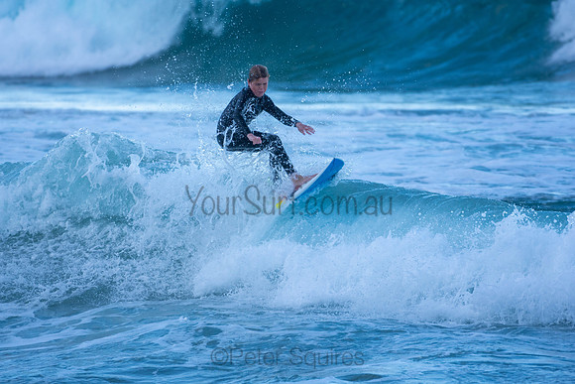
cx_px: 288
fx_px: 11981
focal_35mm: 750
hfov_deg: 2.7
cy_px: 192
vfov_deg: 1.8
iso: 400
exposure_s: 1/1000
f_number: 5.6
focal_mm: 500
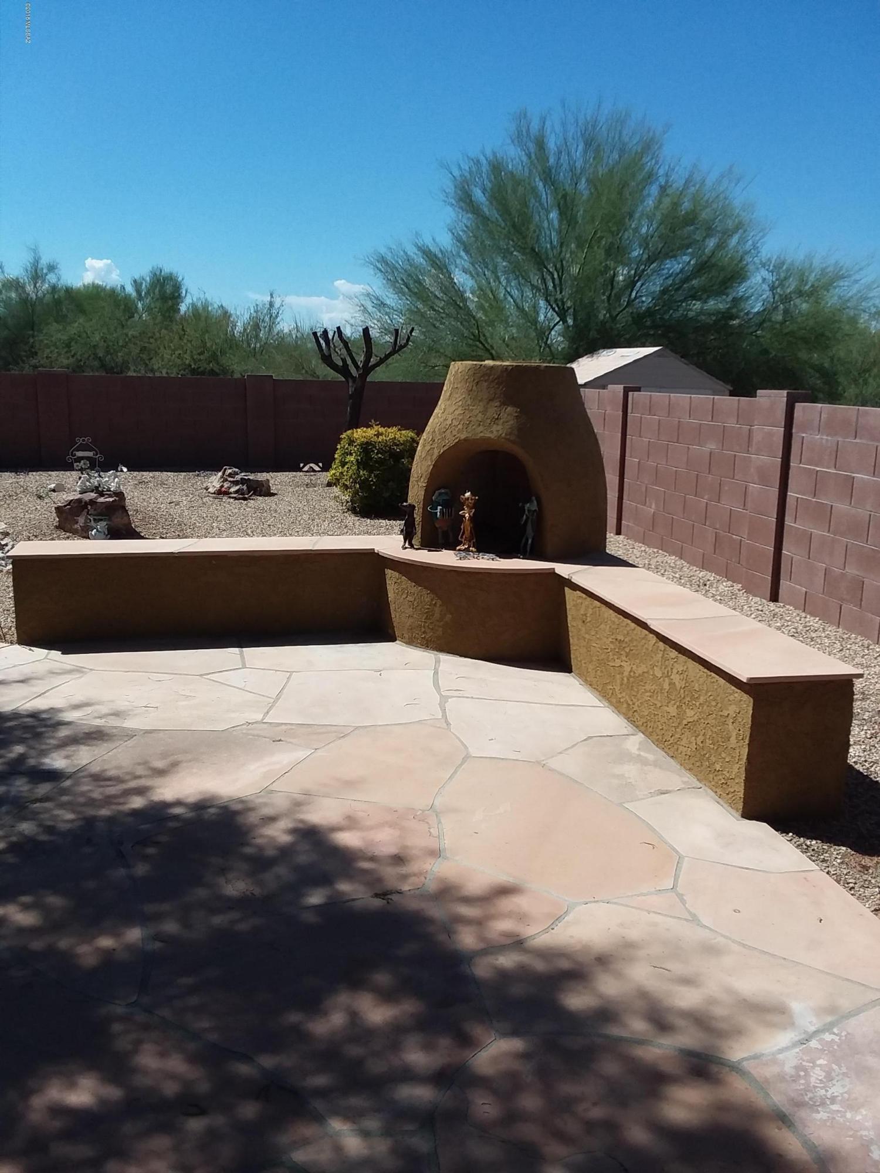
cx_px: 440
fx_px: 983
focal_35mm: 29
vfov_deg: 61.7
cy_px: 586
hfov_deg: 48.2
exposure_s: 1/2198
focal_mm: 2.47
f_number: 1.9
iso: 40
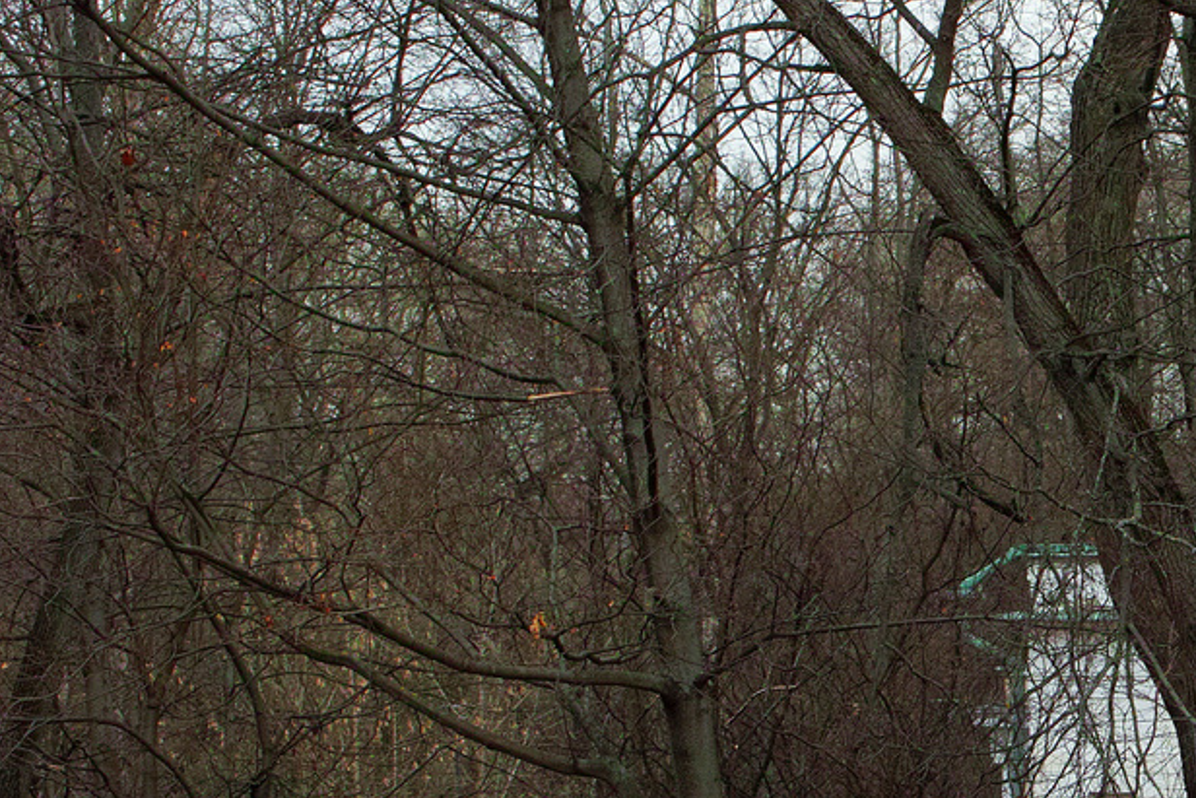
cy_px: 755
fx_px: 4951
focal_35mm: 149
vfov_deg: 9.2
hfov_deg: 13.3
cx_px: 1507
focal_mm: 34
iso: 100
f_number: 8
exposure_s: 1/80
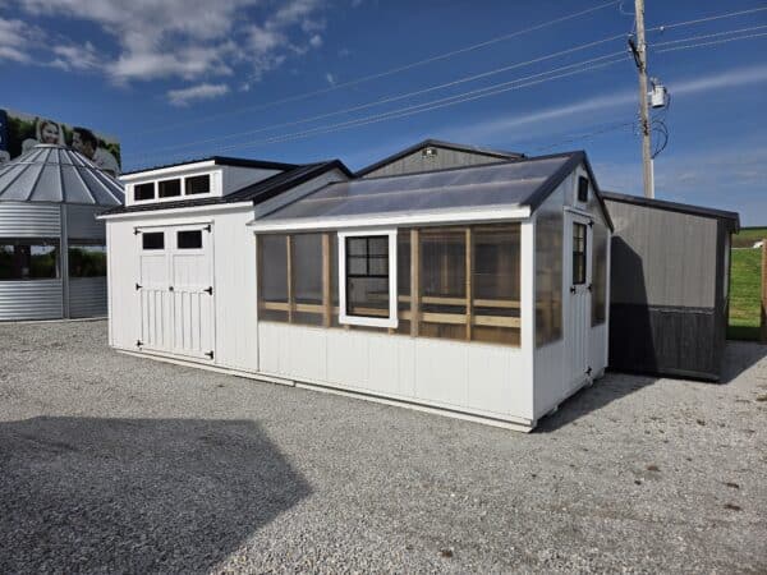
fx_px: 510
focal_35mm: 23
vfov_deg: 58.9
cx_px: 384
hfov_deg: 73.9
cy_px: 288
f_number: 1.8
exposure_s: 1/7734
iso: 50
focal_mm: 5.4
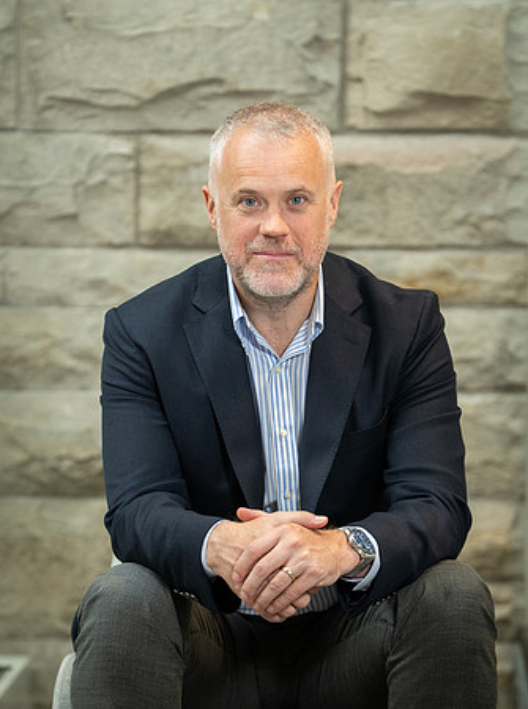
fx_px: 3948
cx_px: 180
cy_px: 349
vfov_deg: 10.3
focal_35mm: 193
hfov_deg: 7.6
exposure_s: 1/160
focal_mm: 130
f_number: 3.2
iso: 1000
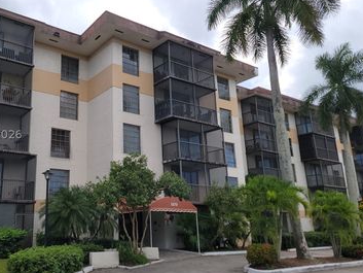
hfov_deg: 52.9
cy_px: 134
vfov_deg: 41.8
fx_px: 357
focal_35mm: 34
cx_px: 120
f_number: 1.8
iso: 16
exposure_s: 1/713
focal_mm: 6.7
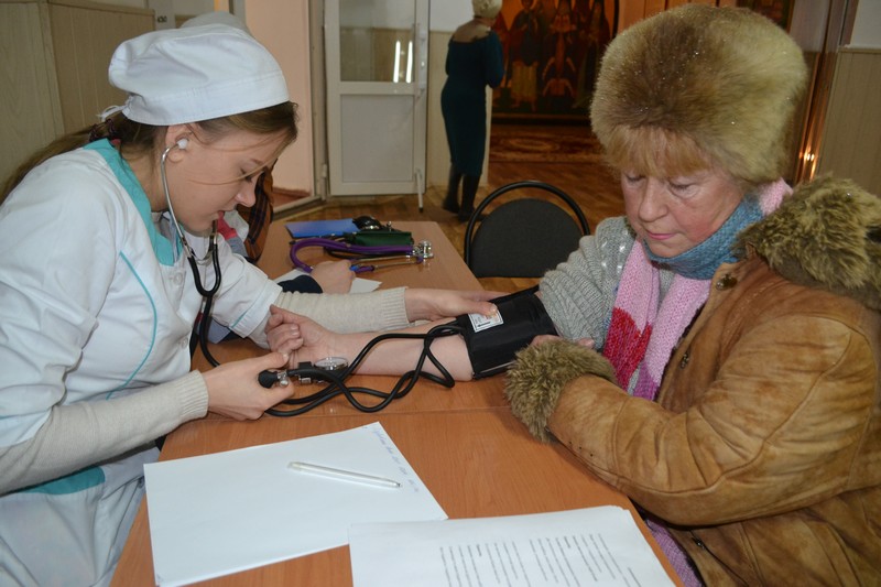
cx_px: 440
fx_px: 661
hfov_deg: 67.4
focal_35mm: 27
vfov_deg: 47.9
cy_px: 294
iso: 1250
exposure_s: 1/60
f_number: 3.5
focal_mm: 18
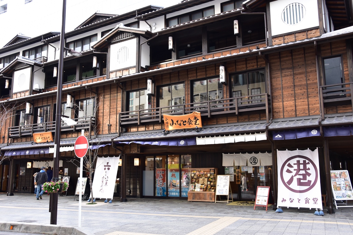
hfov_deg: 57.2
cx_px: 176
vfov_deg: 40.0
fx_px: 324
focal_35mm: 33
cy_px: 118
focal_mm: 22
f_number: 7.1
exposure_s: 1/100
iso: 400
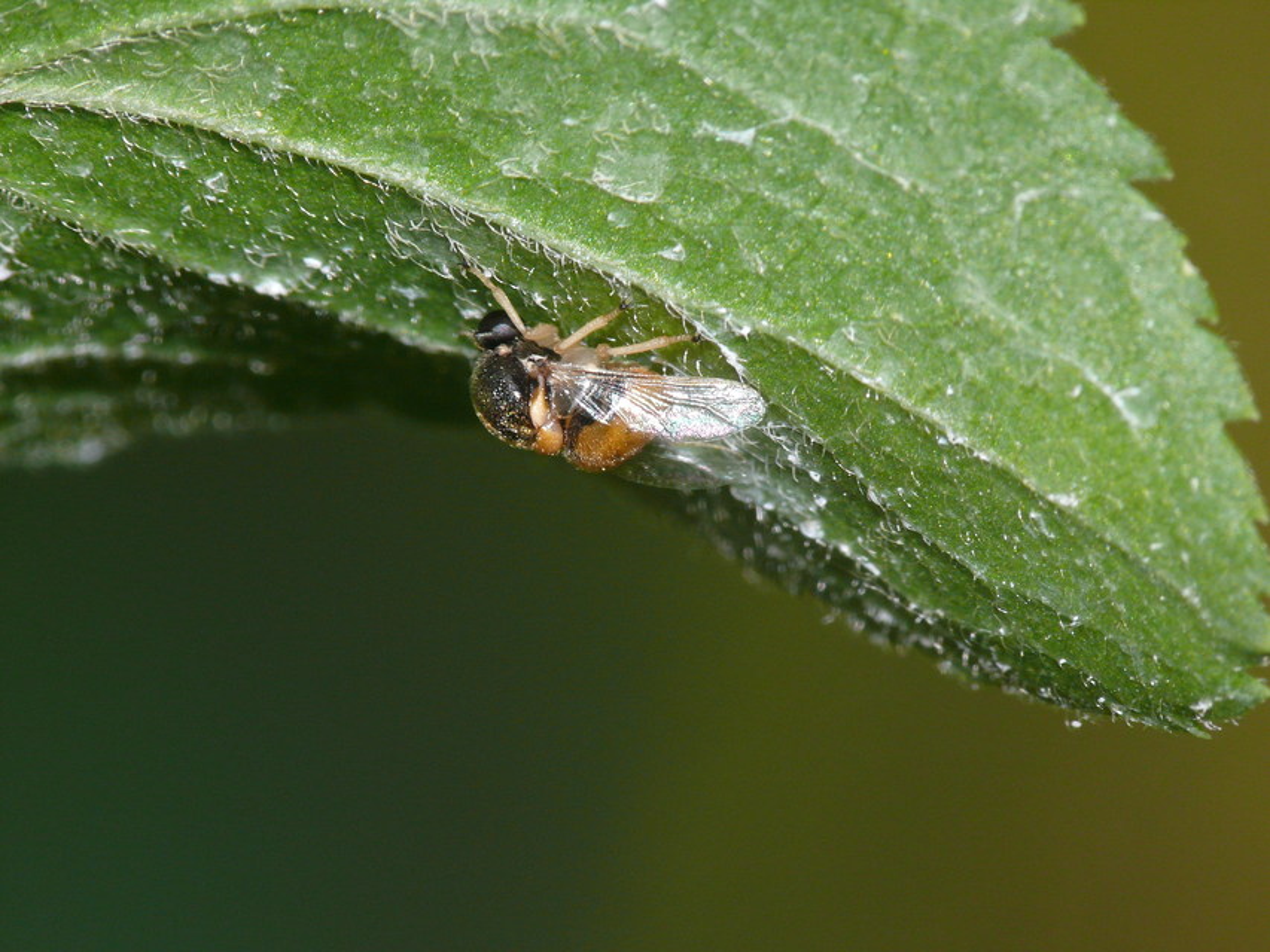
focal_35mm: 420
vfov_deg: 3.5
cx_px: 635
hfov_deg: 4.7
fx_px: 15411
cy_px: 476
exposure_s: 1/250
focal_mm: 88.8
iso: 200
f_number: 11
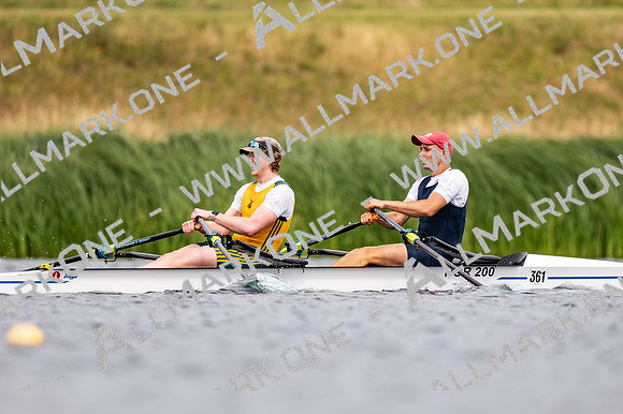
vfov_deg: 1.5
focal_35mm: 900
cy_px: 207
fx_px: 15566
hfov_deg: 2.3
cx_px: 312
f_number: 4
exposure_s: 1/2500
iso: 280
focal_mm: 600
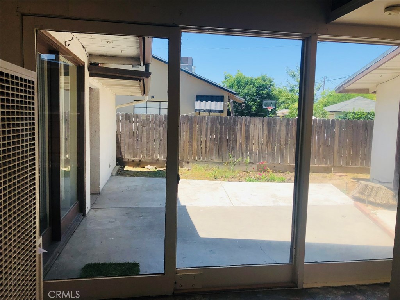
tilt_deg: -4.2
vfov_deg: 49.7
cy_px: 150
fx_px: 324
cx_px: 200
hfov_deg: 63.4
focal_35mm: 28
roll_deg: -0.5
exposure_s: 1/991
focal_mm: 3.99
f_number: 1.8
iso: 20
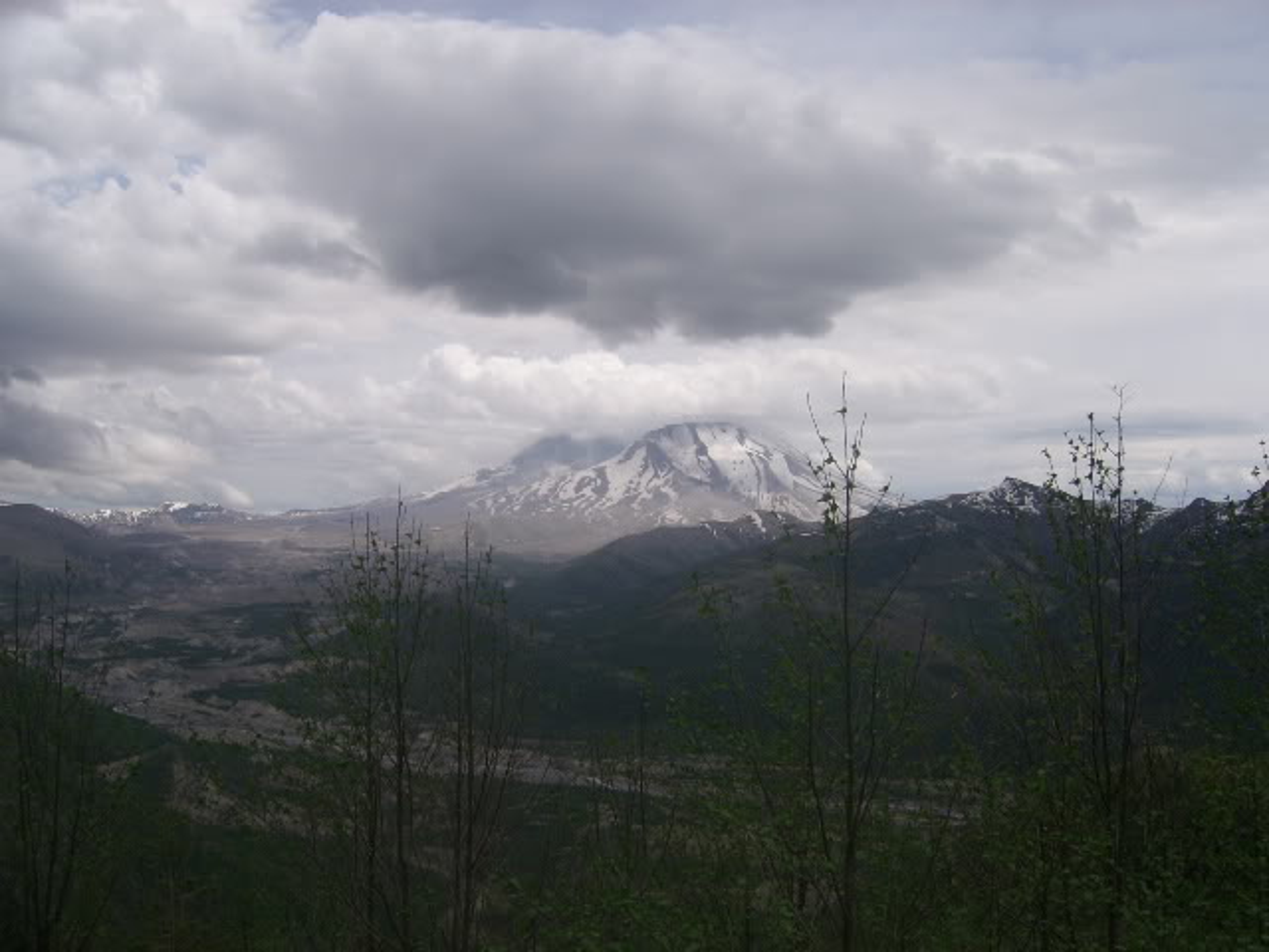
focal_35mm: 35
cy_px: 476
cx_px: 634
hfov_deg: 52.6
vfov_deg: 40.7
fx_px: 1283
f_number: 5.8
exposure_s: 1/706
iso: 50
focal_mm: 5.95
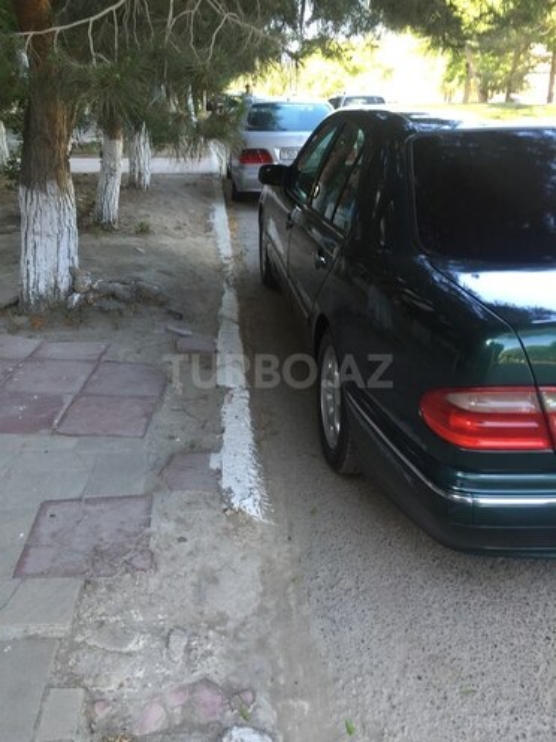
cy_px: 371
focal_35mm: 29
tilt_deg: -23.8
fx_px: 621
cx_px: 278
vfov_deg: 61.7
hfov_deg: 48.2
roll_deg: +0.1
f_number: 2.2
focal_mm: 4.15
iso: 32
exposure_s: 1/50
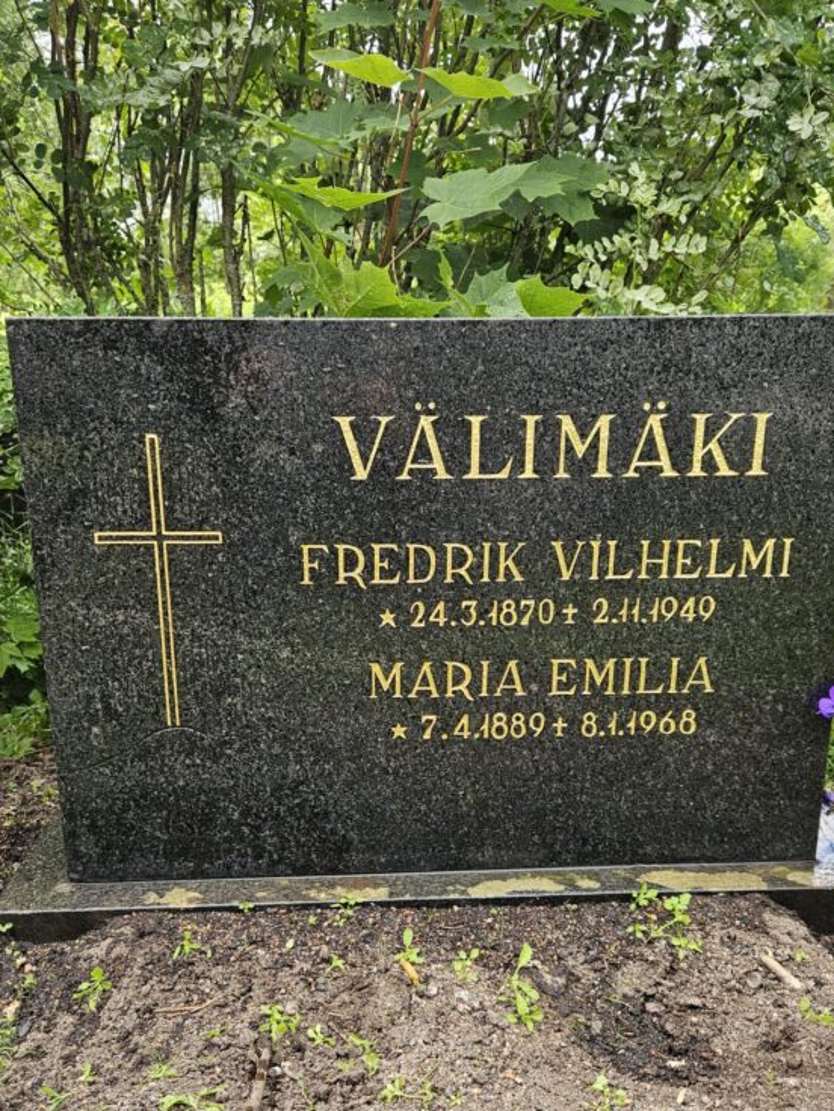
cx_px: 443
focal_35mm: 32
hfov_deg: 44.1
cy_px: 654
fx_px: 1028
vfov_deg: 56.5
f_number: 1.8
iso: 25
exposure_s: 1/200
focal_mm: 5.4
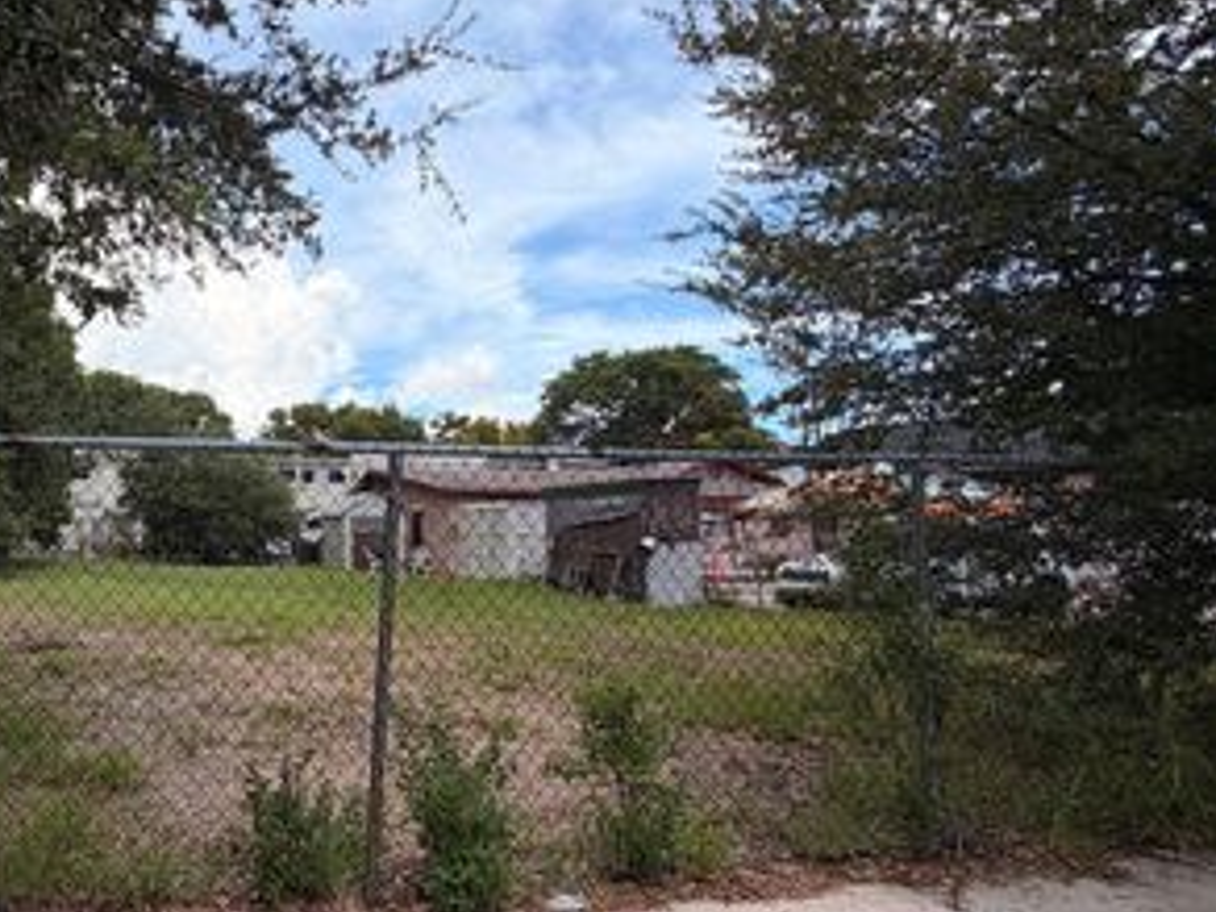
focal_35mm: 24
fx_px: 843
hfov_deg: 63.0
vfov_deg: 56.7
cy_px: 498
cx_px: 183
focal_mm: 2.22
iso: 20
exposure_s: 1/1211
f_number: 2.2
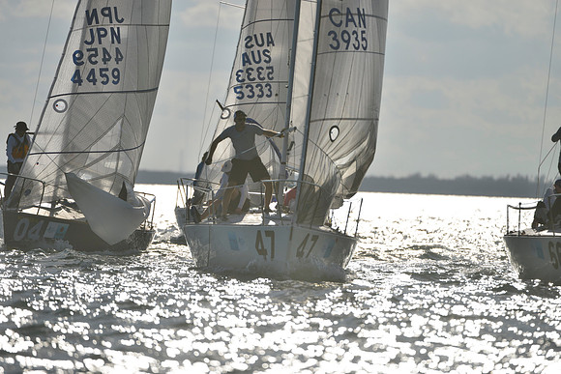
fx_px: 6234
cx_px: 280
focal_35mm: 400
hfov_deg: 5.2
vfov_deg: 3.4
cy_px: 187
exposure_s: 1/6400
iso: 200
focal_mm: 400
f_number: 4.5
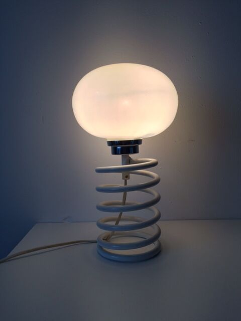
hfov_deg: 48.2
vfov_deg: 61.7
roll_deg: +1.9
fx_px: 269
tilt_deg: -8.3
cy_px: 160
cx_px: 120
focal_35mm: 29
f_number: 2.2
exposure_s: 1/143
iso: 32
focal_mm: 4.15
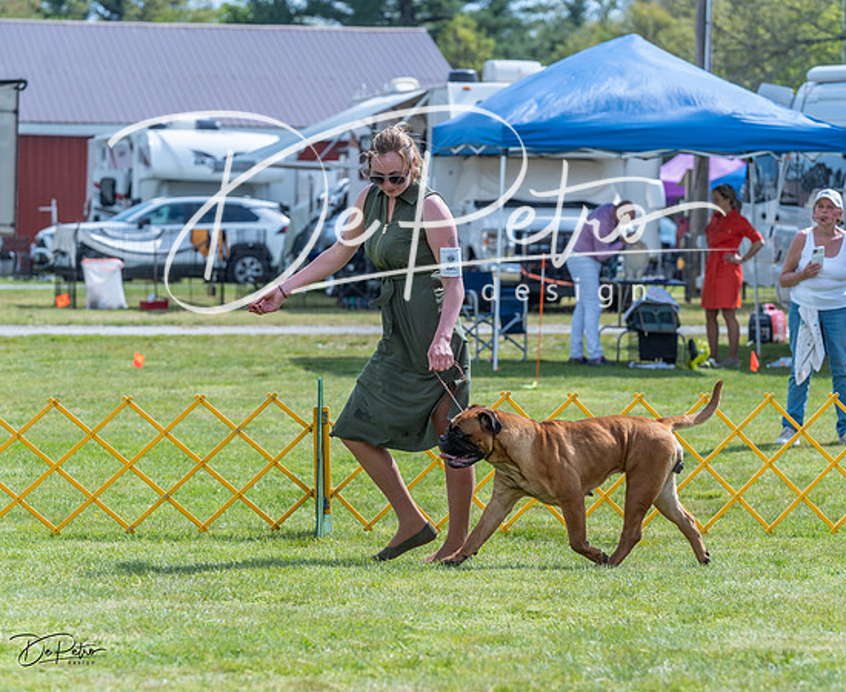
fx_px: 4014
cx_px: 467
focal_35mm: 159
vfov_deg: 9.9
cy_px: 331
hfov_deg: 12.0
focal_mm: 129
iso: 400
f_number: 5
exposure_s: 1/1600
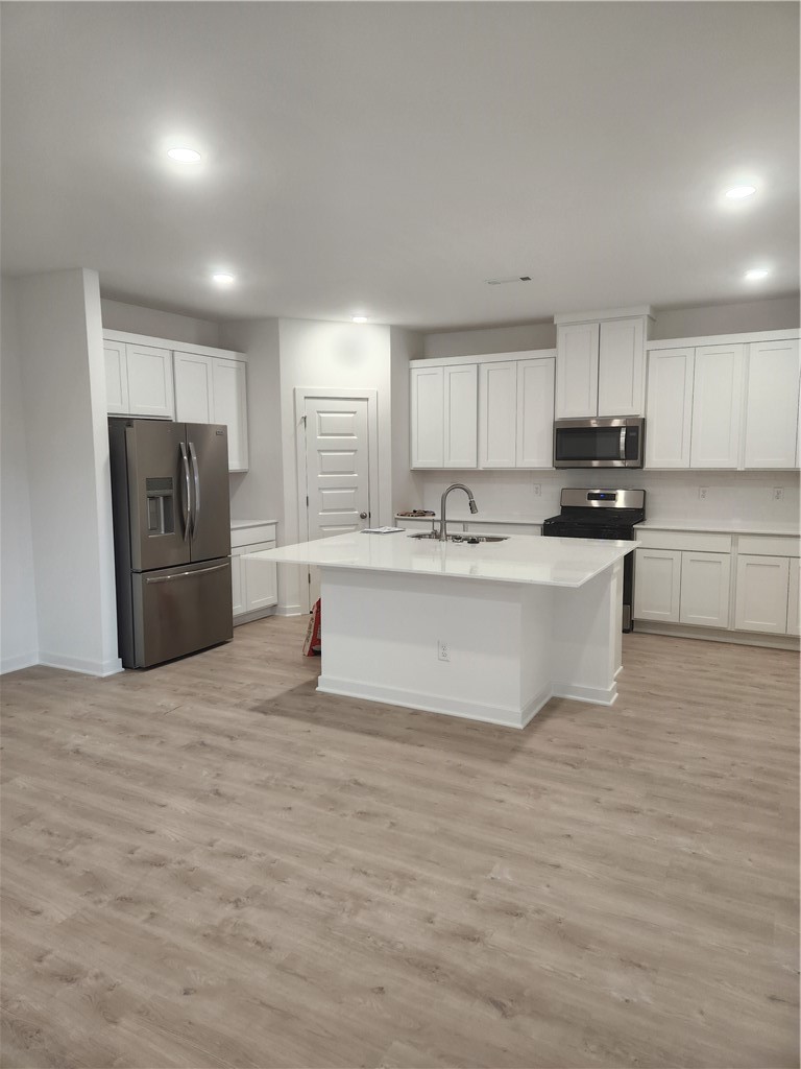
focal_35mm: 23
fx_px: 710
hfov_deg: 58.9
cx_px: 400
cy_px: 534
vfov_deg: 73.9
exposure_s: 1/120
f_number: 1.8
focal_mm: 5.4
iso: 160
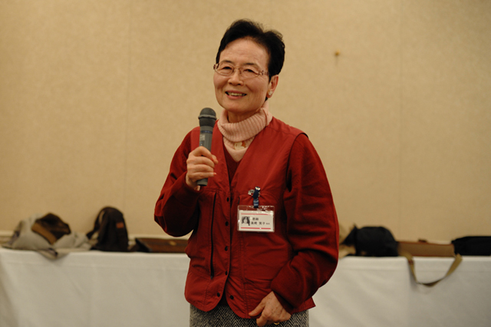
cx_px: 246
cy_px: 164
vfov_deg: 27.0
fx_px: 682
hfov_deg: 39.6
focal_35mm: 50
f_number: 2.8
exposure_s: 1/100
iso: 1000
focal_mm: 50
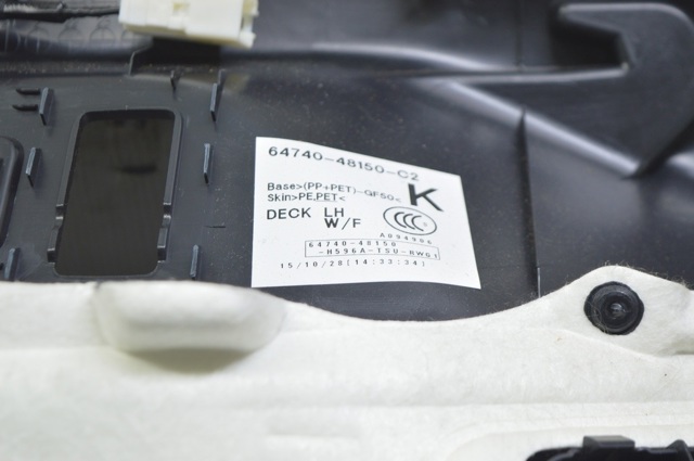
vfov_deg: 17.4
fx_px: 1502
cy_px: 230
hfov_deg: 26.0
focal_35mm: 78
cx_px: 347
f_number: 5.6
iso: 400
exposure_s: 1/20
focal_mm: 52
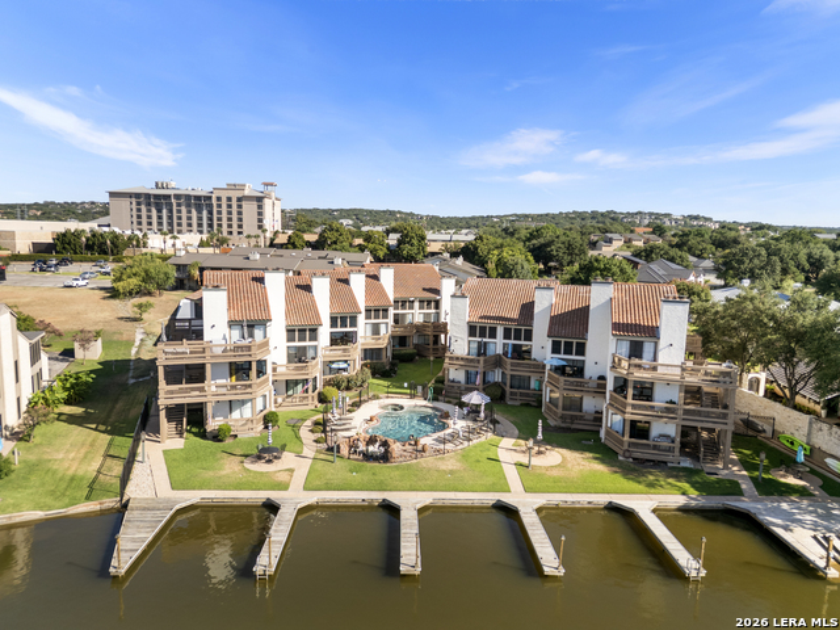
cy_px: 315
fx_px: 582
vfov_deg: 56.8
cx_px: 420
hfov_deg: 71.6
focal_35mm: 24
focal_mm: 6.72
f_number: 1.7
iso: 120
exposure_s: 1/2500
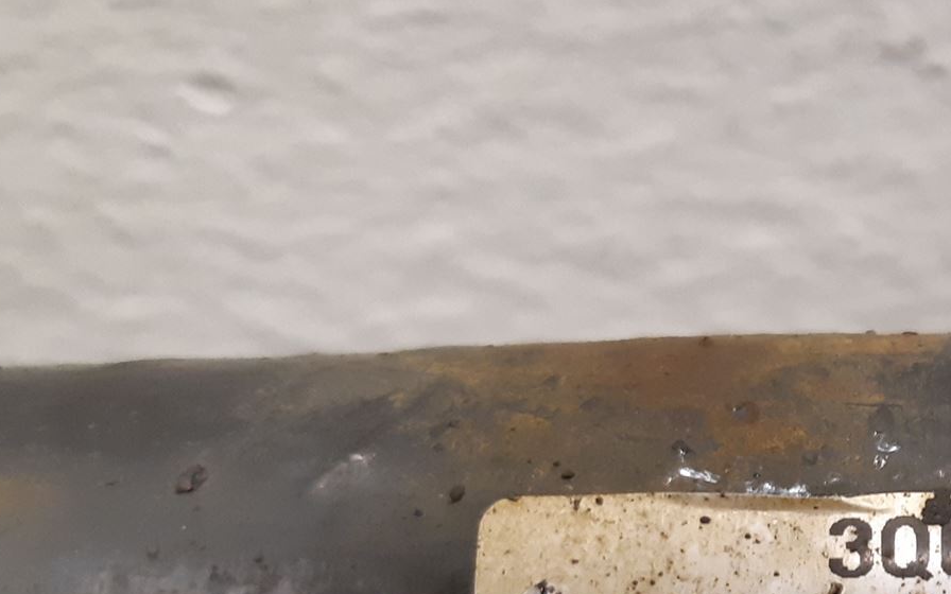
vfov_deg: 20.0
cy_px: 592
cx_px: 969
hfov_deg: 30.1
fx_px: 1633
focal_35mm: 63
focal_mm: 3.93
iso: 250
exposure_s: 1/25
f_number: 1.7
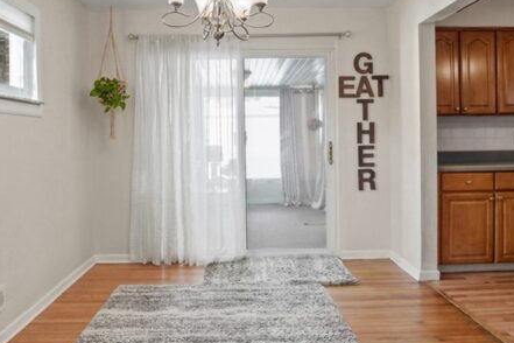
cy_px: 148
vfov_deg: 44.8
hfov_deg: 63.6
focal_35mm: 29
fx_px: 414
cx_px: 240
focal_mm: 16
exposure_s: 1/50
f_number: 8
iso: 320
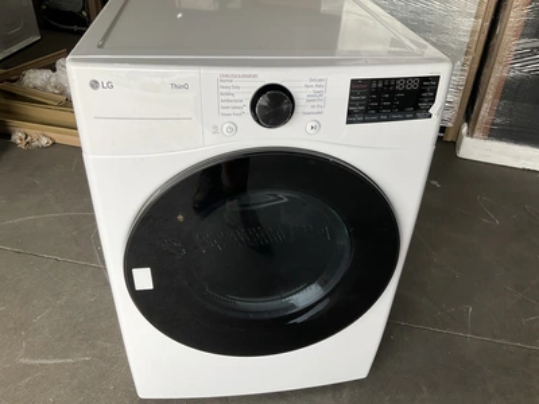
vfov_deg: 48.2
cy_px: 202
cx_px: 270
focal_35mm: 29
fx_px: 452
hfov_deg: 61.7
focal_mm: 3
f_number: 1.8
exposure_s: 1/254
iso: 25
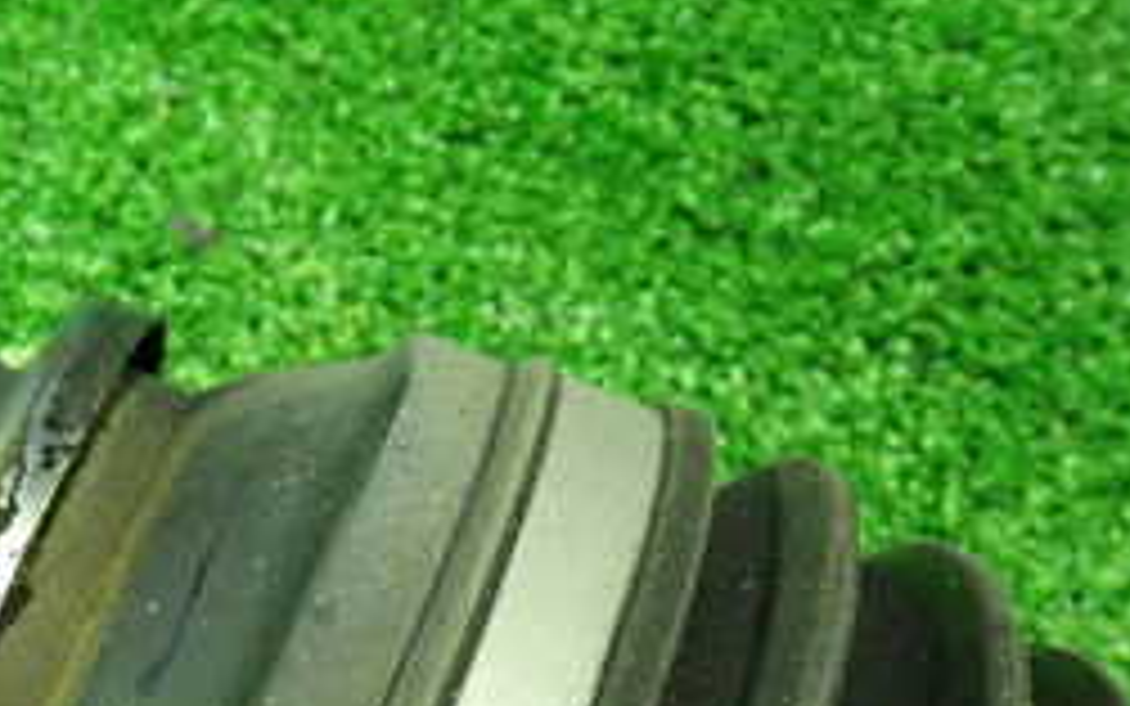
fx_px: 2341
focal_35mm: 76
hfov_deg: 25.1
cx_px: -135
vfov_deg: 16.7
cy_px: 773
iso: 800
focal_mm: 5.4
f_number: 2.3
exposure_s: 1/30
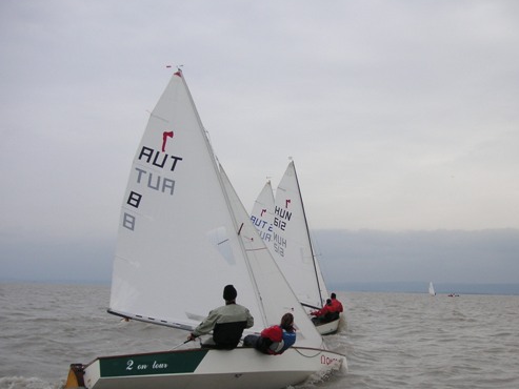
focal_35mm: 48
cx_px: 303
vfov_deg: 30.2
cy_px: 238
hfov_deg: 39.5
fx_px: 720
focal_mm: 6.1
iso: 50
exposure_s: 1/180
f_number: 6.7
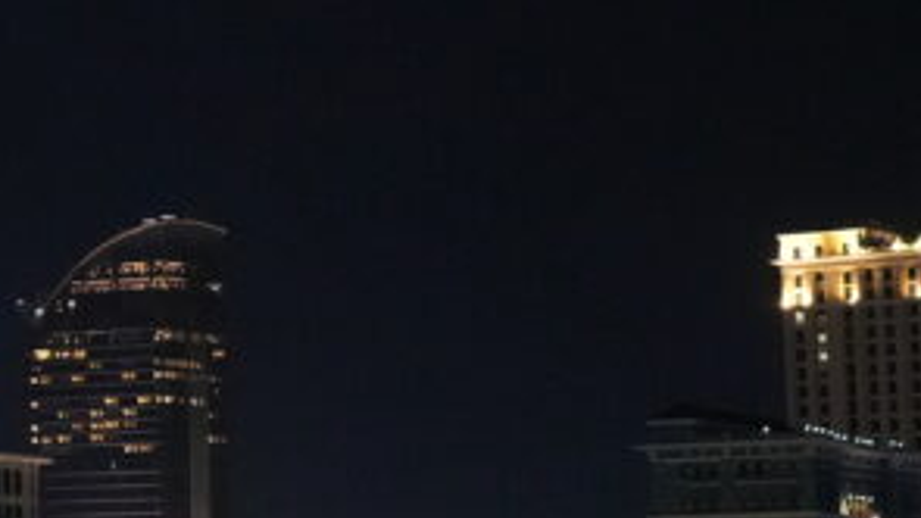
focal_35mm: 160
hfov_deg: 12.8
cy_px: 236
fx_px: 3908
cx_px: -403
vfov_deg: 7.6
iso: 12800
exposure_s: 1/80
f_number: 4
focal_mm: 44
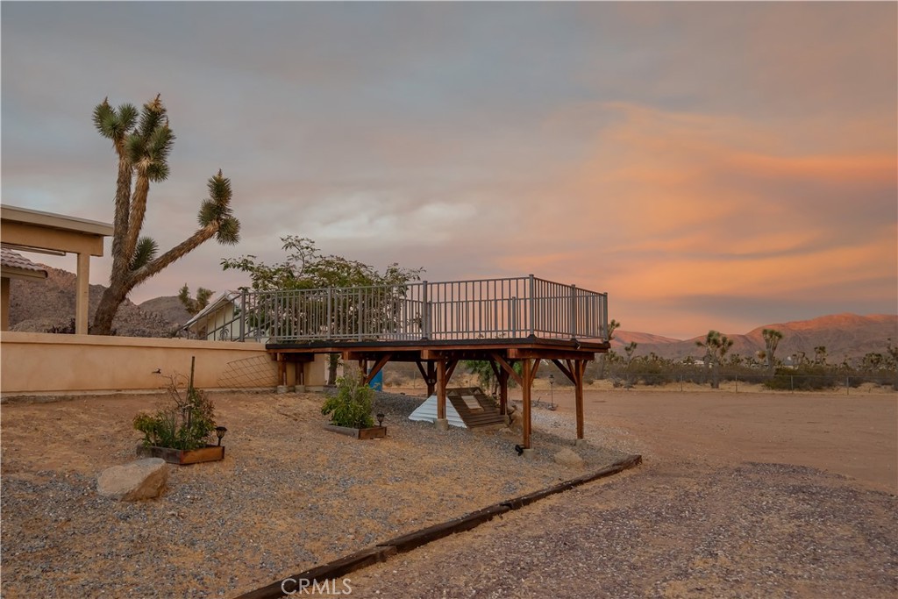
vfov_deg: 36.9
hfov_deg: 53.1
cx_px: 449
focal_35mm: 36
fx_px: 898
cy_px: 300
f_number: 6.4
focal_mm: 24
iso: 500
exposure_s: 1/140
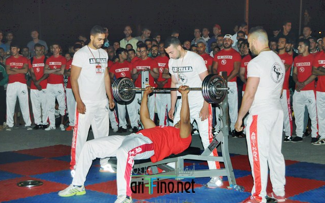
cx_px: 162
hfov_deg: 29.6
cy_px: 97
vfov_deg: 18.7
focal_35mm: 70
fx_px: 615
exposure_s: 1/60
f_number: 5.3
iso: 800
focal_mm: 45
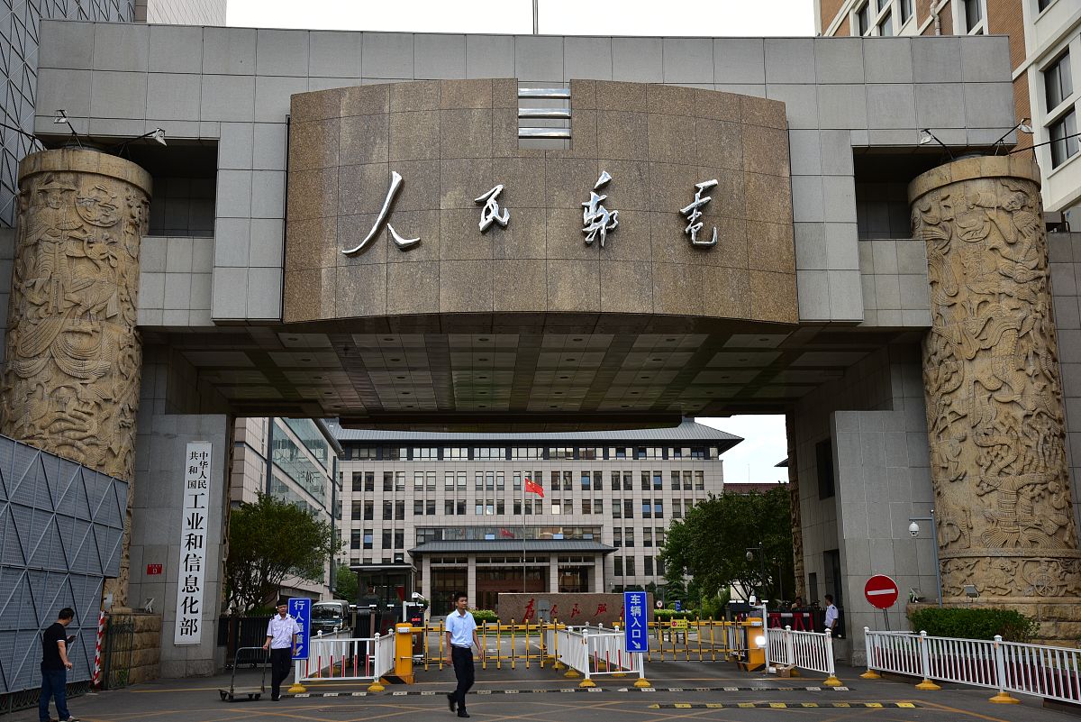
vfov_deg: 35.1
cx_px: 540
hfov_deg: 50.7
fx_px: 1141
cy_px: 361
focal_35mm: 38
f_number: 8
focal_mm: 38
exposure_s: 1/50
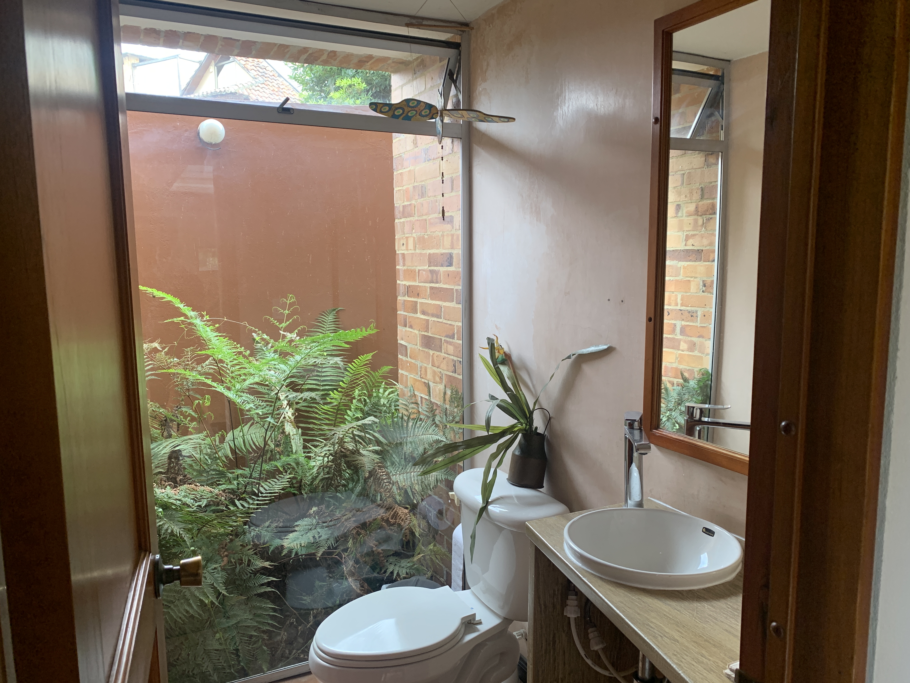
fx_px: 683
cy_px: 342
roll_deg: +0.6
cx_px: 455
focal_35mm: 26
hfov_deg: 67.3
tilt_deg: -8.2
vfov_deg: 53.1
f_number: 1.8
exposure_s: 1/102
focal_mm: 4.25
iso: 100
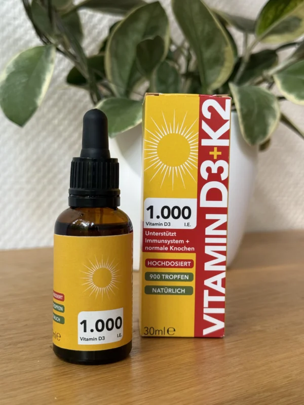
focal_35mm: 48
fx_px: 562
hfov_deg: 30.3
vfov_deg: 39.7
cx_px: 152
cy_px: 202
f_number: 1.78
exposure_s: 1/84
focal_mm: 6.76
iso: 100
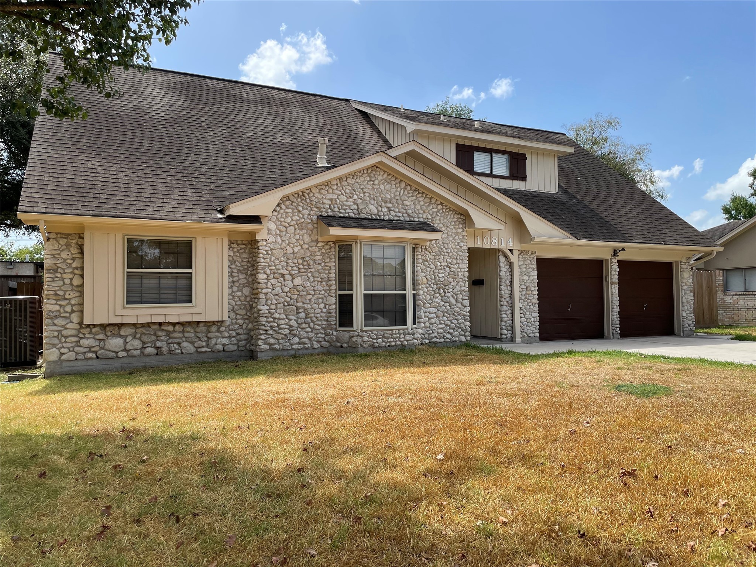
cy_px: 284
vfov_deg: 53.1
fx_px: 568
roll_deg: +0.9
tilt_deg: +2.9
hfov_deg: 67.3
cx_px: 378
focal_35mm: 26
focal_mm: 4.2
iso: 32
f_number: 1.6
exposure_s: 1/1825
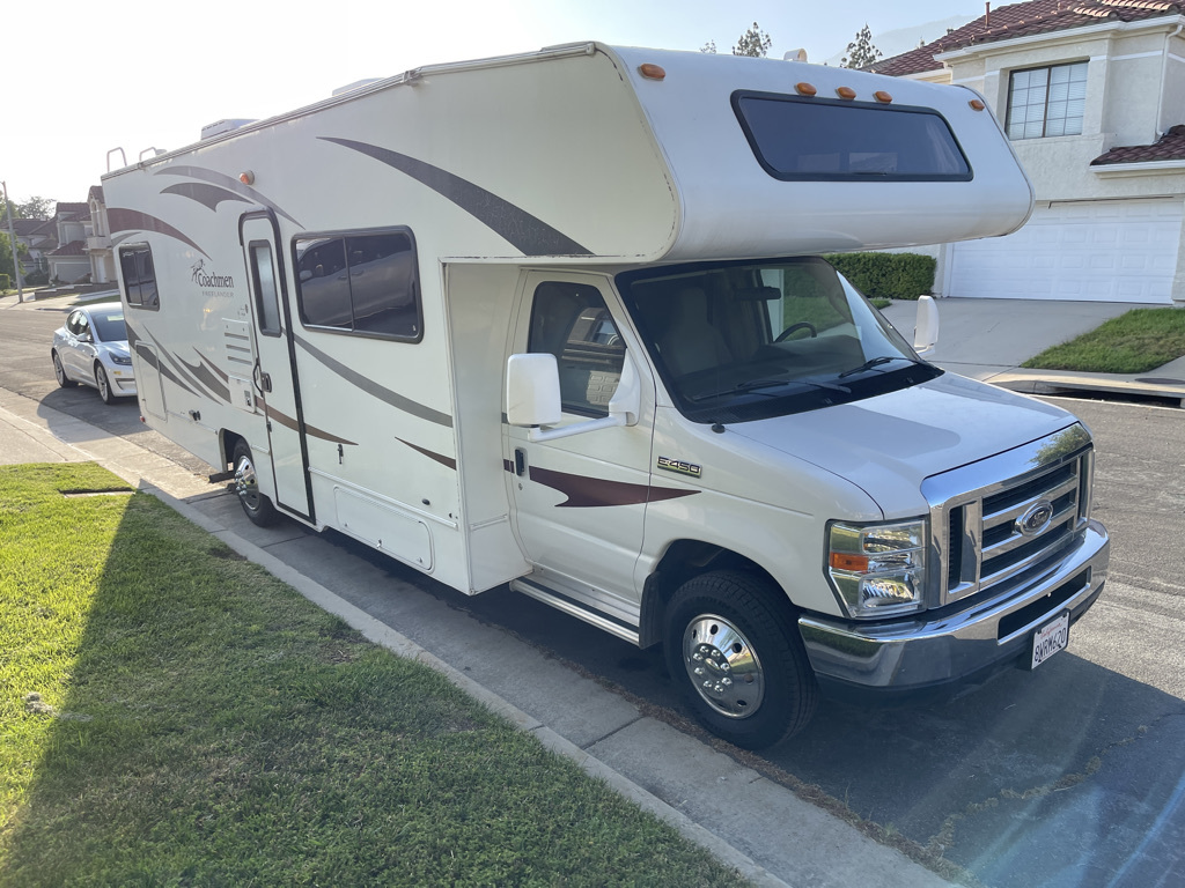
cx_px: 592
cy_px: 444
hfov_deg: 67.3
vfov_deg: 53.1
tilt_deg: -8.5
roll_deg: +1.5
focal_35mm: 26
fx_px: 890
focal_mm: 5.1
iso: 32
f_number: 1.6
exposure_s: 1/894
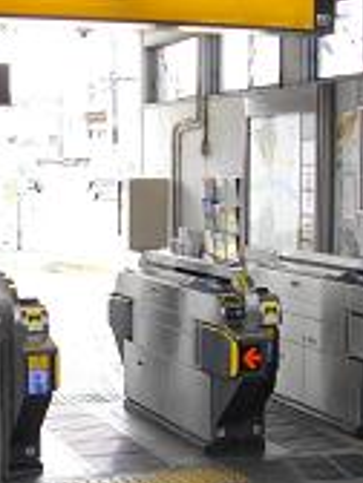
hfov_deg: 19.8
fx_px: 1035
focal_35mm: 74
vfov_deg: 26.3
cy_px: 256
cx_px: 117
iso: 121
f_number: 2.9
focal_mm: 5.7
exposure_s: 1/125
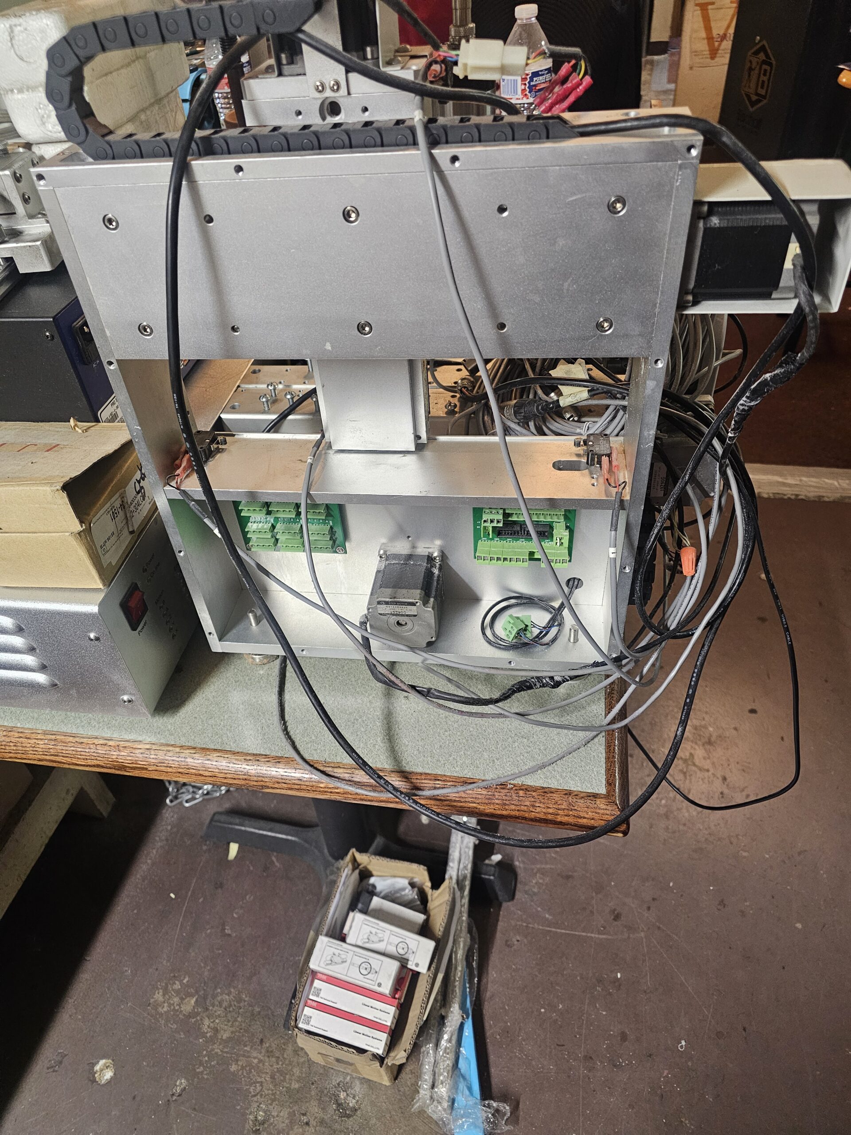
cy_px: 568
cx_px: 426
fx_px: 754
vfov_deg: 73.9
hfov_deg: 58.9
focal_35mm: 23
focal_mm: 6.3
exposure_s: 1/120
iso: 640
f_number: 1.7
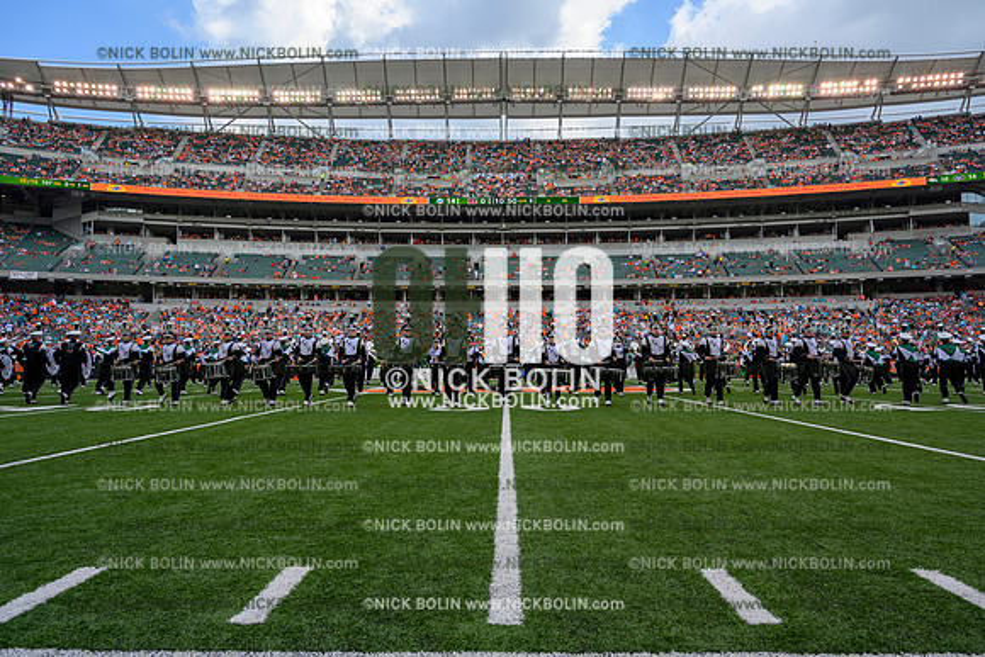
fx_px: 657
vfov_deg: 53.2
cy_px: 328
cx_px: 492
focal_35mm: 24
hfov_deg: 73.7
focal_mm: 24
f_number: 7.1
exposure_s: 1/125
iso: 80
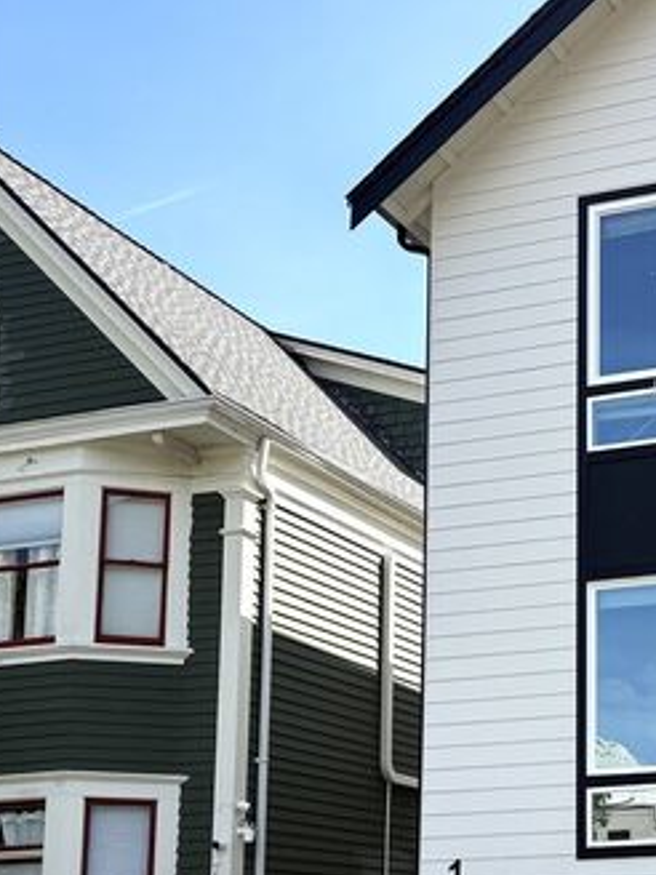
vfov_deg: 29.3
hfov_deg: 21.8
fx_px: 1642
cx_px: 648
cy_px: 671
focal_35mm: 65
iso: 50
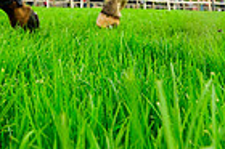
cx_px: 35
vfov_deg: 16.9
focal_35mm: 58
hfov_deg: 33.2
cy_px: -155
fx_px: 362
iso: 1250
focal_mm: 14
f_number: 5.6
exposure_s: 1/2000
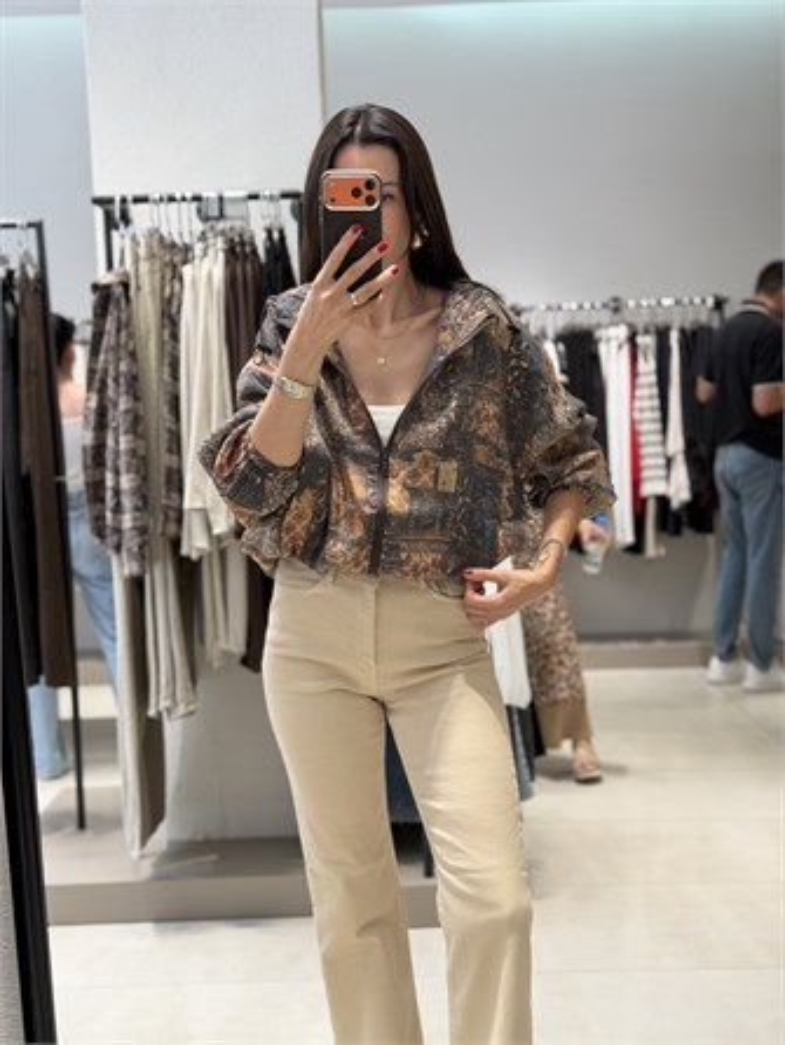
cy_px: 522
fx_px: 1450
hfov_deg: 30.3
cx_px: 392
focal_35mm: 48
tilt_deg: -20.7
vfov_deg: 39.6
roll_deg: +1.5
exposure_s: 1/100
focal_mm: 6.76
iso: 64
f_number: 1.78
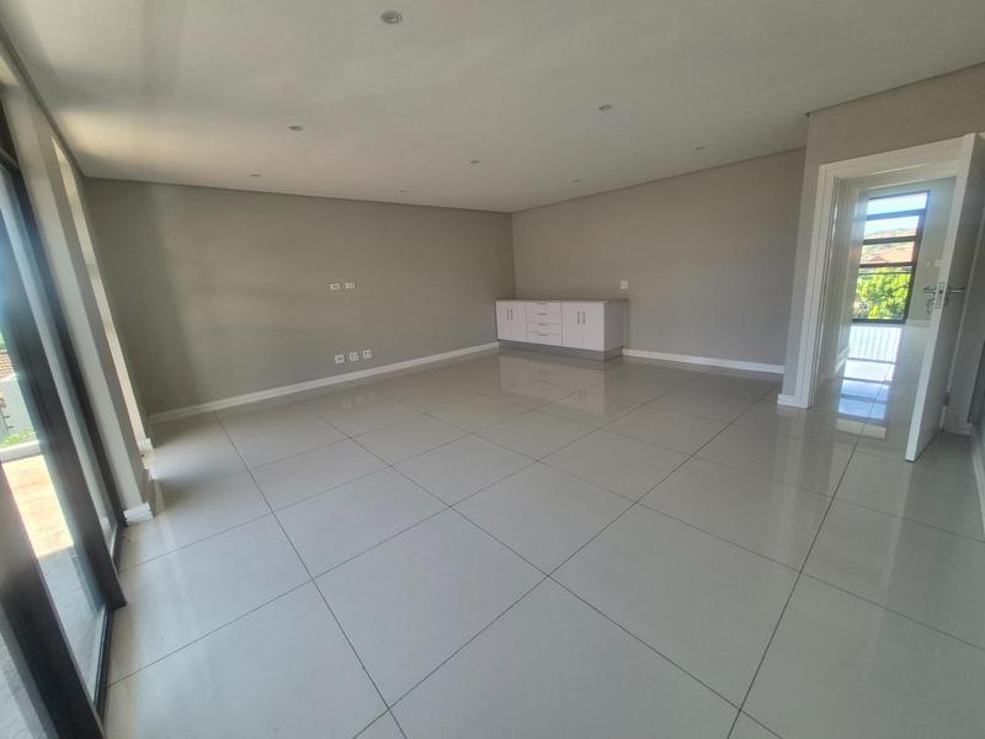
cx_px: 492
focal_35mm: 13
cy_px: 370
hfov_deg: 106.2
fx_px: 370
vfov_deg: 89.9
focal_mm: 1.74
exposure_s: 1/359
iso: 160
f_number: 2.2
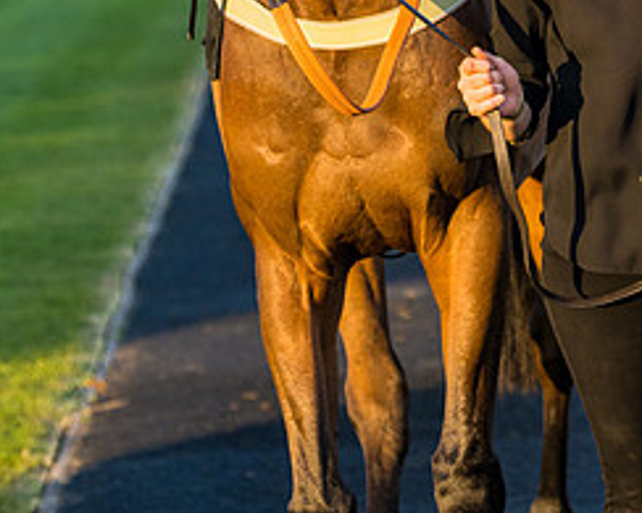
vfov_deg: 5.8
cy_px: 22
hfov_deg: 7.2
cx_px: 477
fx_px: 5071
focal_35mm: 267
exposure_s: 1/800
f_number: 4
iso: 400
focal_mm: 102
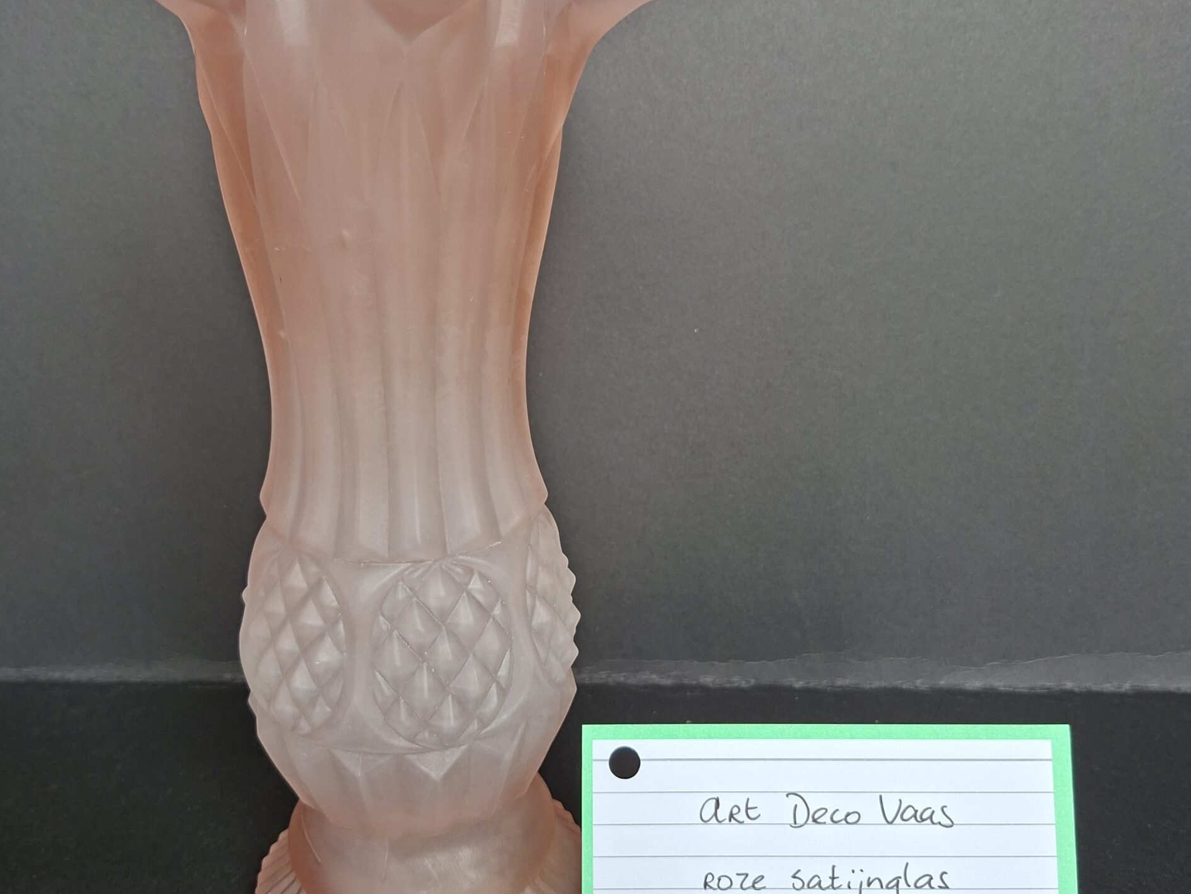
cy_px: 444
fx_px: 1067
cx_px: 593
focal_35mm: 31
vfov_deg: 45.5
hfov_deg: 58.3
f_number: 1.8
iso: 64
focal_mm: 5.54
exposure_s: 1/100
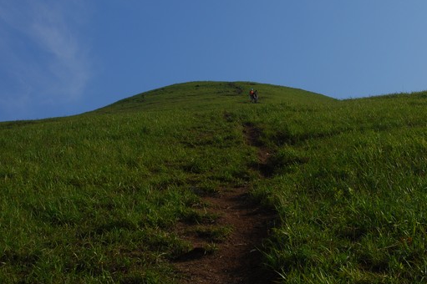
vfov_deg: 25.5
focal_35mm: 53
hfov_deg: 37.7
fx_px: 625
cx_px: 245
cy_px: 104
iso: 100
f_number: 16
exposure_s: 1/160
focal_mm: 25
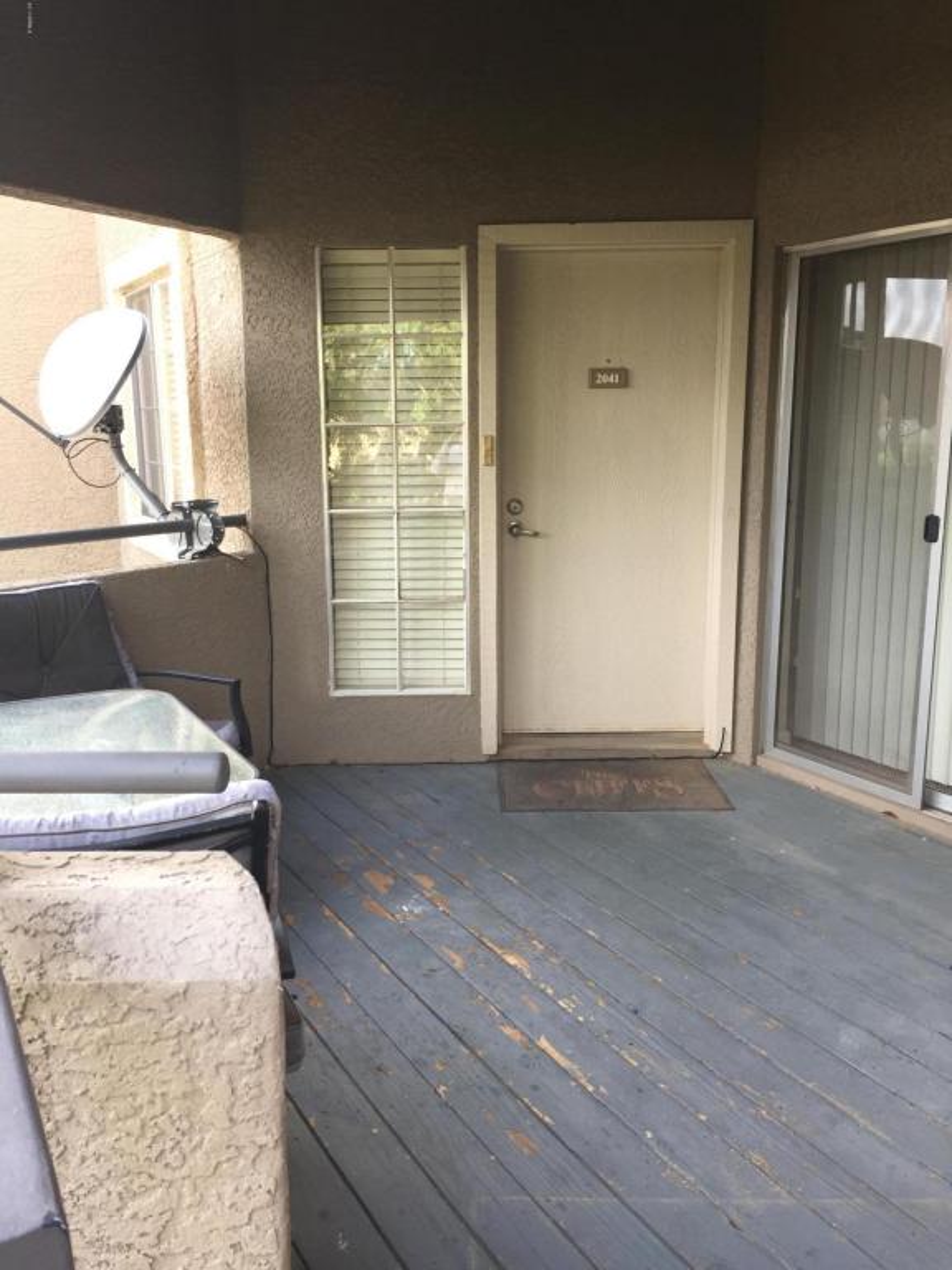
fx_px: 1063
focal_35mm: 29
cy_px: 635
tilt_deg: -10.2
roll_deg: +0.3
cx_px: 476
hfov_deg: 48.2
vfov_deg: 61.7
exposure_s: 1/60
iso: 32
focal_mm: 4.15
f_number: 2.2
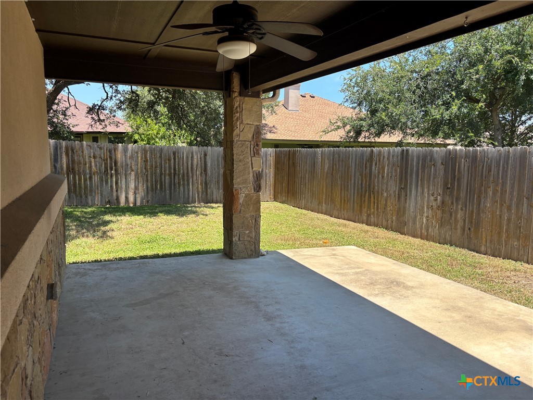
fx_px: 400
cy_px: 200
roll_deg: -1.5
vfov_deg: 53.1
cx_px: 266
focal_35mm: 26
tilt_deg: -7.2
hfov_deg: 67.3
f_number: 1.6
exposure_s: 1/1220
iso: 50
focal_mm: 5.96
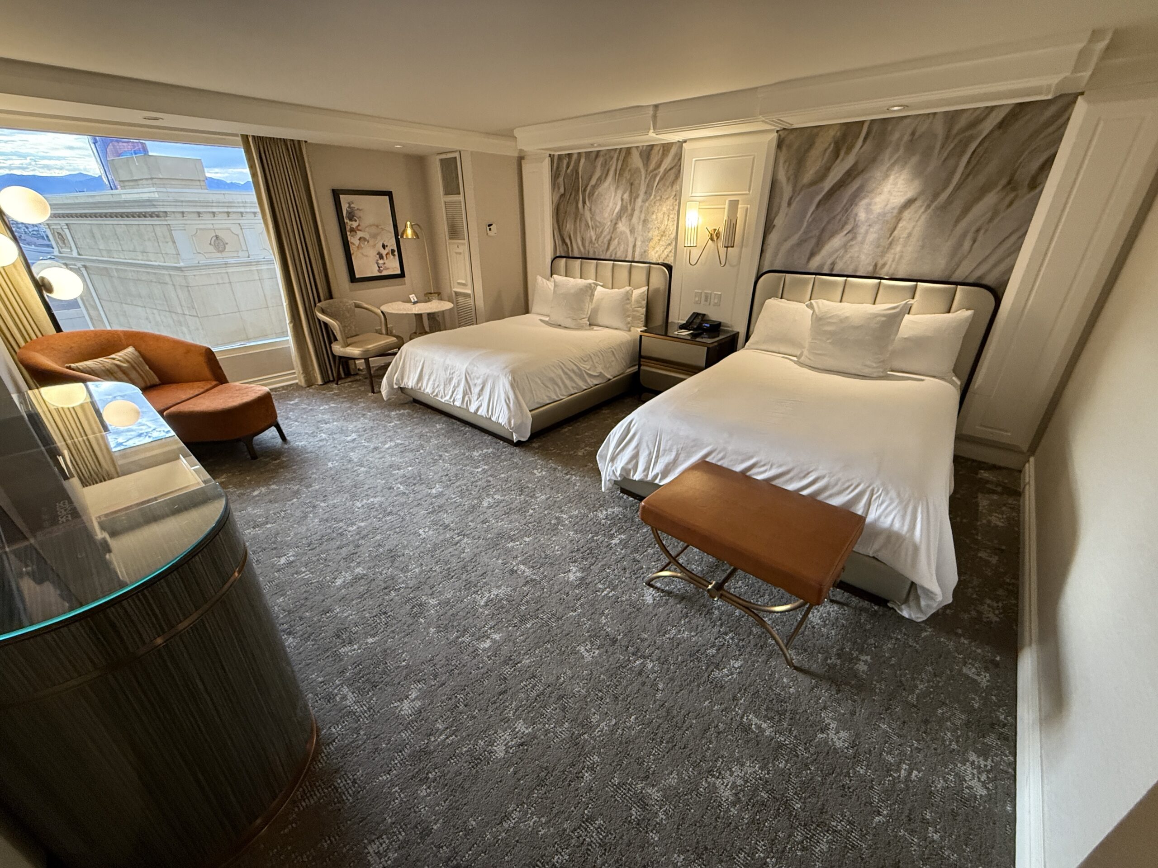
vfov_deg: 85.7
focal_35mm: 14
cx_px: 579
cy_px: 434
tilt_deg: -24.4
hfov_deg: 102.1
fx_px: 468
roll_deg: +0.7
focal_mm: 2.22
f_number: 2.2
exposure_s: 1/60
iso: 320
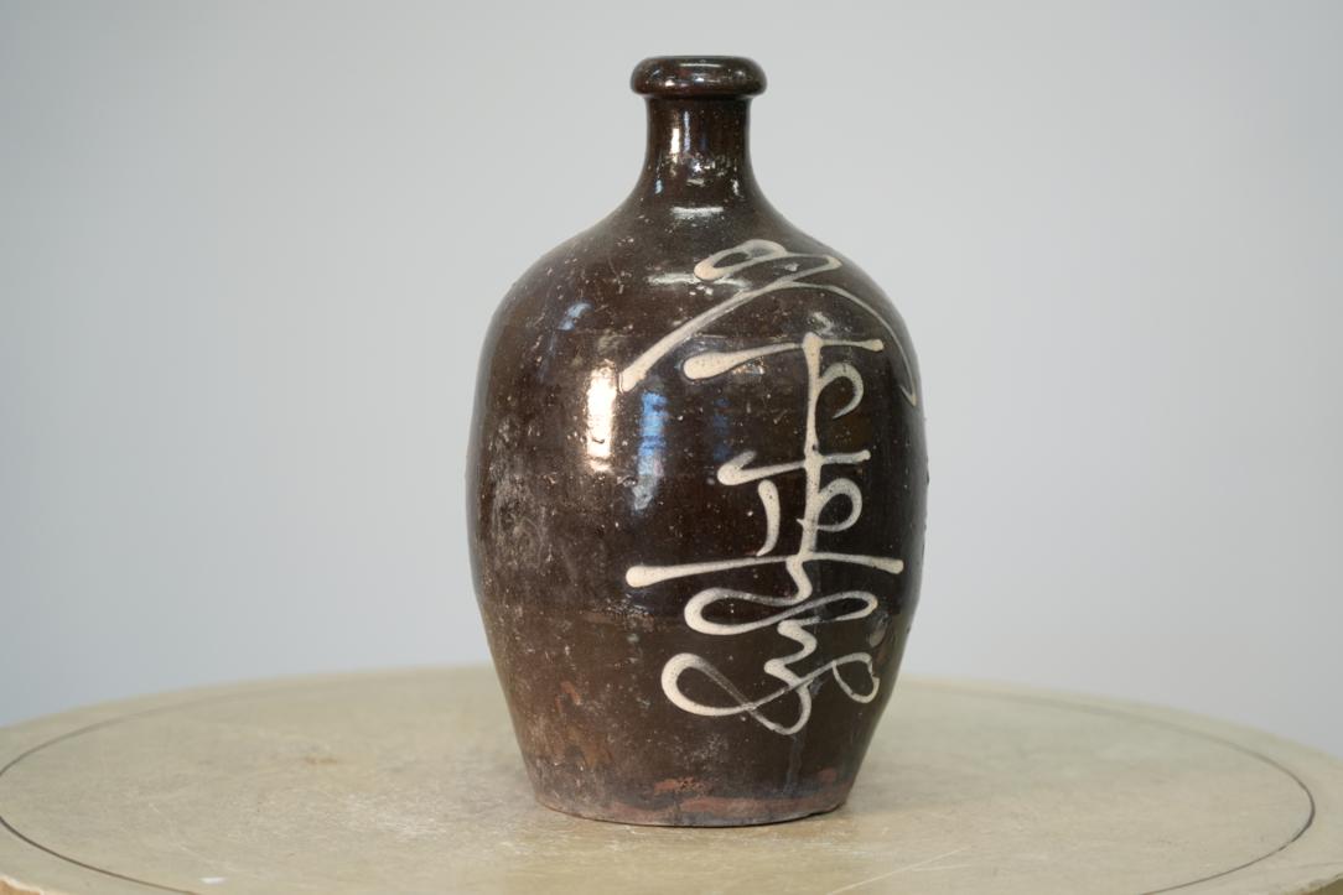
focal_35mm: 105
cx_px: 672
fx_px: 3917
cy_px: 448
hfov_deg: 19.5
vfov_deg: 13.0
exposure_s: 1/125
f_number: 4
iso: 1250
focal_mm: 105
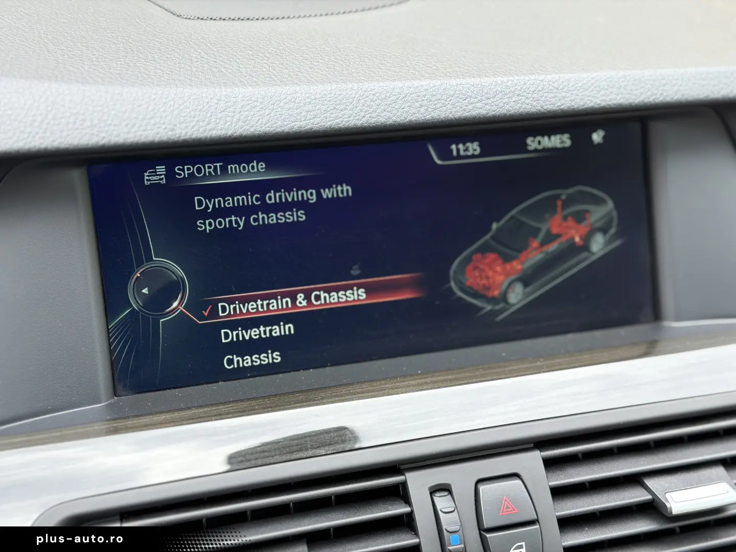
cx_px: 368
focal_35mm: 48
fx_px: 1021
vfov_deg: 30.3
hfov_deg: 39.7
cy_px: 276
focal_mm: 6.76
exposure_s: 1/172
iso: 50
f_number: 1.78
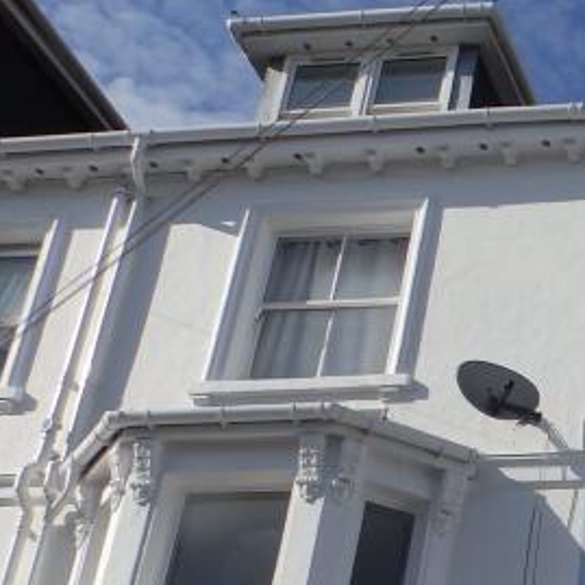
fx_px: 1415
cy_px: 672
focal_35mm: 74
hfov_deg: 19.9
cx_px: 898
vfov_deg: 21.9
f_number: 5
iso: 80
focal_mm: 4
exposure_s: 1/800
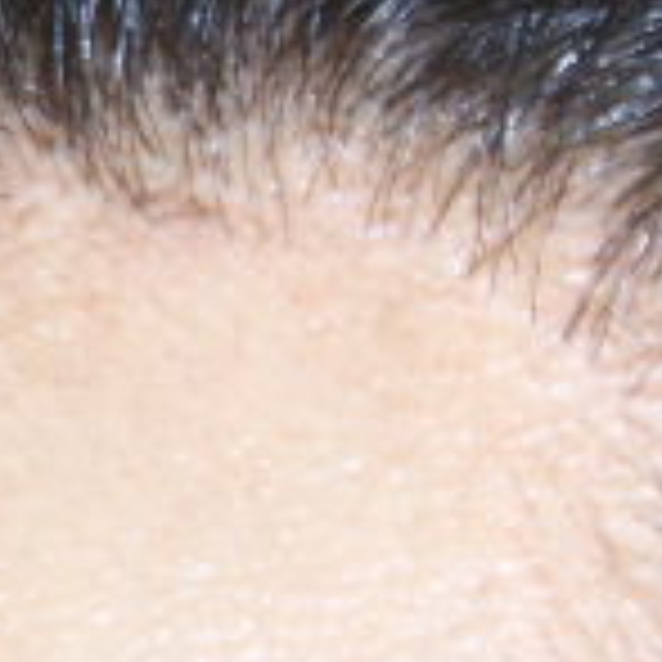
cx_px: -162
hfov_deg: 11.4
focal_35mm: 150
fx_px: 3245
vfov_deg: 11.6
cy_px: 383
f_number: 3.5
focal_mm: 6.6
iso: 100
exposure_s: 1/45
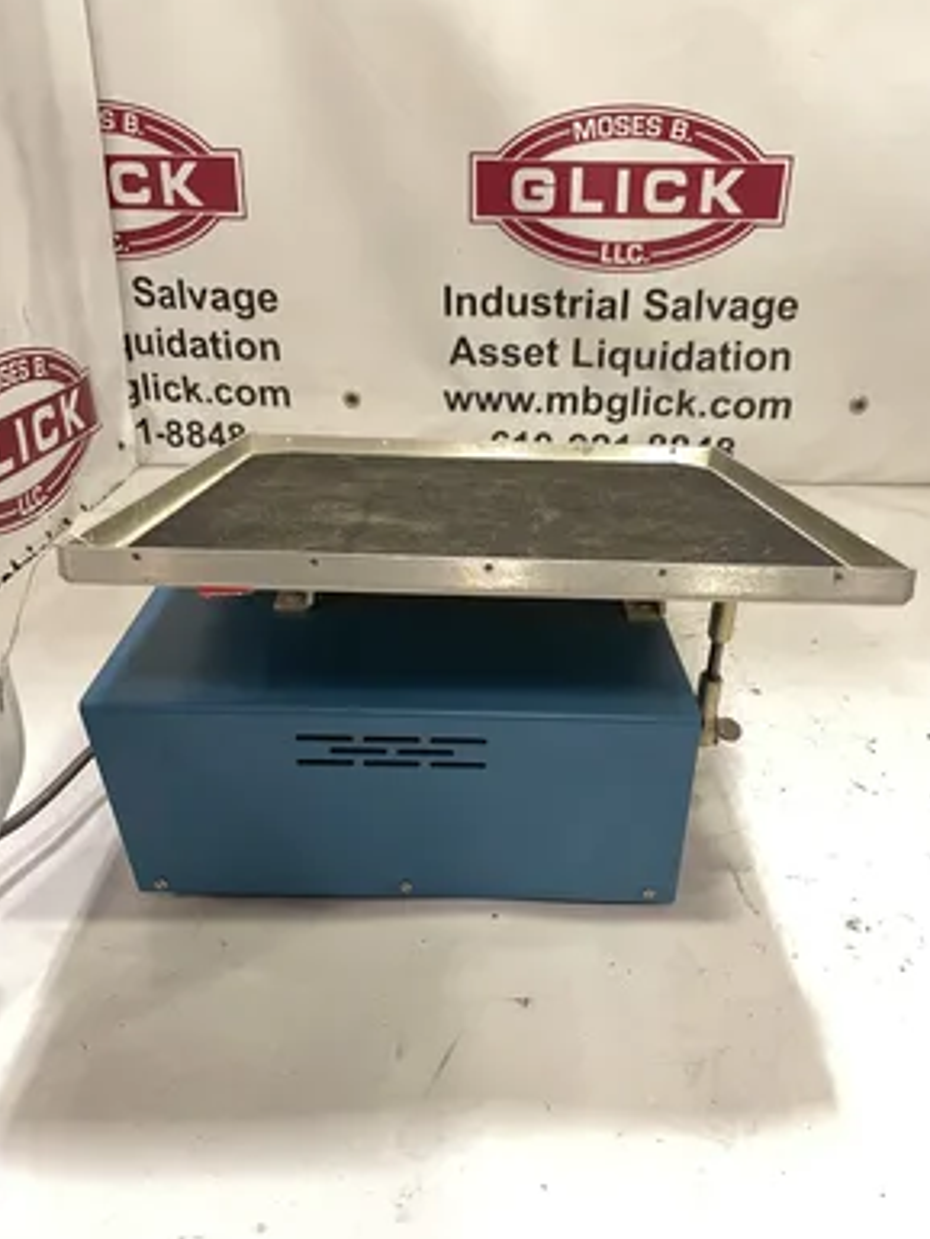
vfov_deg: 65.3
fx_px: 967
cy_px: 618
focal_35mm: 27
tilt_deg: -26.5
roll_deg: -0.6
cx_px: 470
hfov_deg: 51.4
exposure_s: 1/60
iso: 400
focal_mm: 4.2
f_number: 1.6
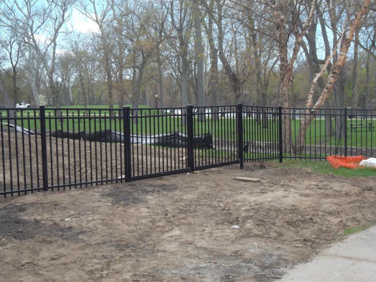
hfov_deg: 30.7
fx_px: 684
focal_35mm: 63
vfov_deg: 23.3
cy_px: 141
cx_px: 188
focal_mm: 11.2
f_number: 5.6
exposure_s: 1/90
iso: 80
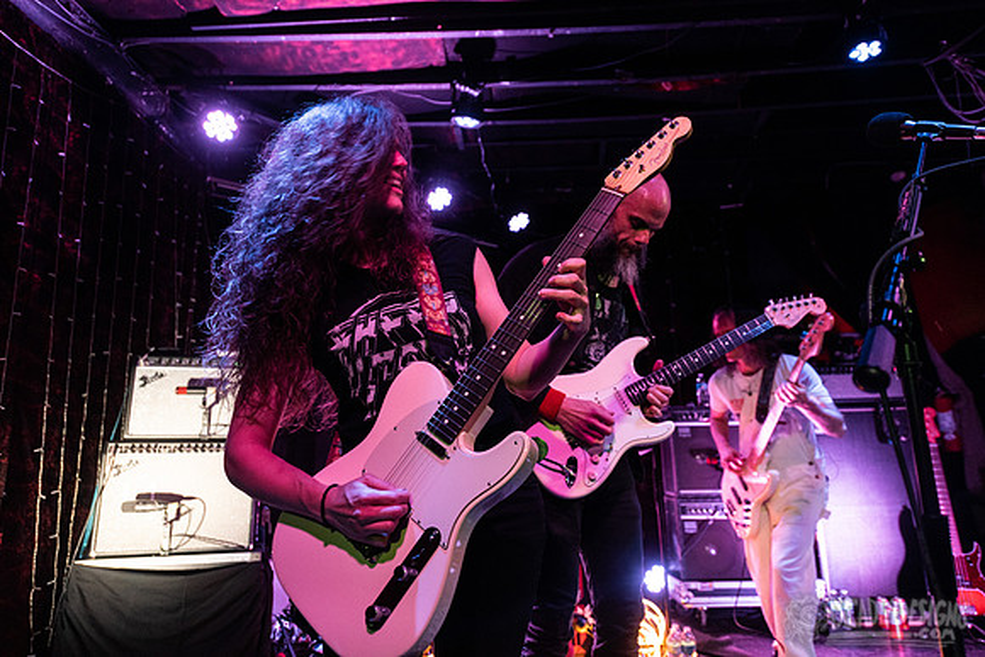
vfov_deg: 53.2
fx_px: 657
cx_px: 492
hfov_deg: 73.7
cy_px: 328
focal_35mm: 24
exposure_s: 1/160
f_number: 3.2
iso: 3200
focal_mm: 24
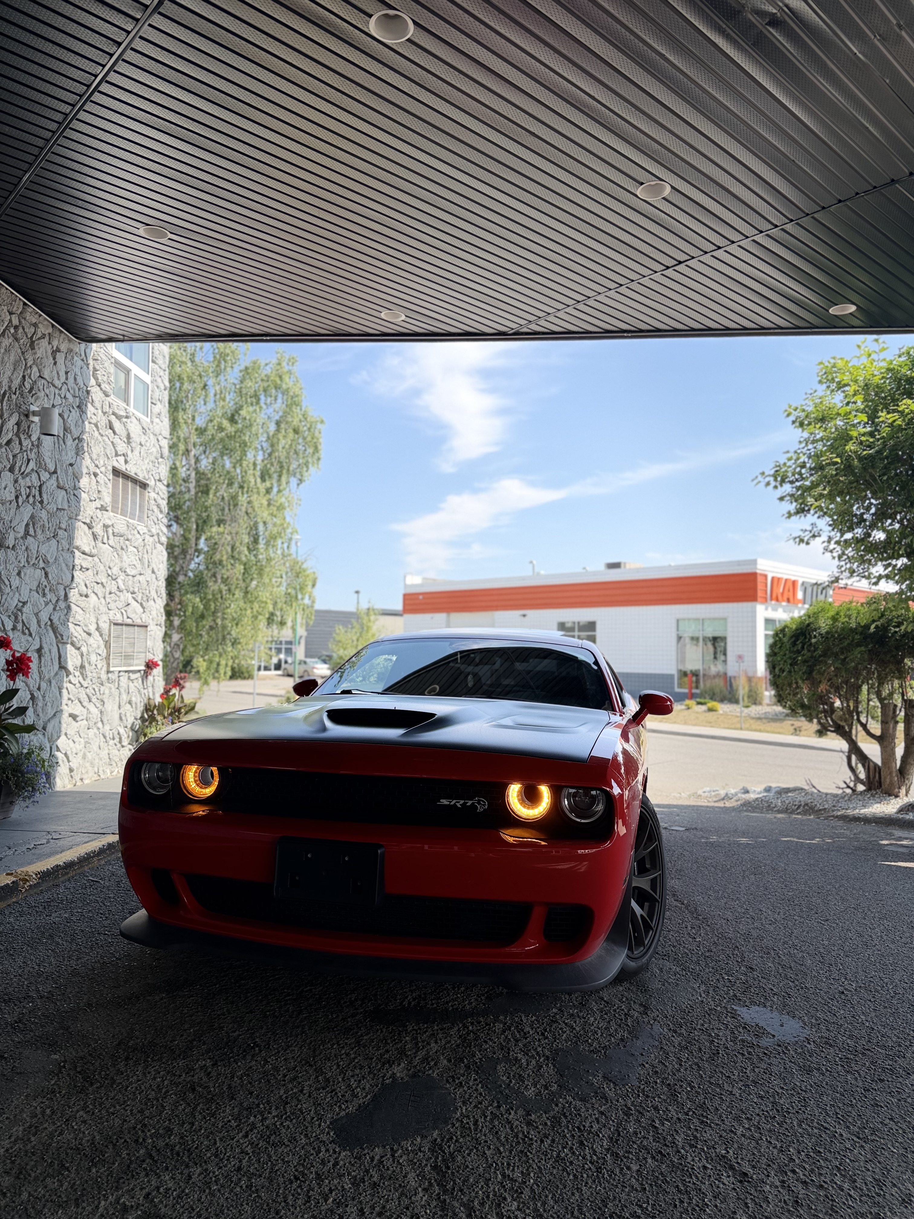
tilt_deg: +2.8
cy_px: 610
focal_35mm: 24
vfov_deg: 71.6
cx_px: 457
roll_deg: -0.5
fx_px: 845
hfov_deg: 56.8
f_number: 1.78
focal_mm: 6.76
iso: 100
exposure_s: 1/1156
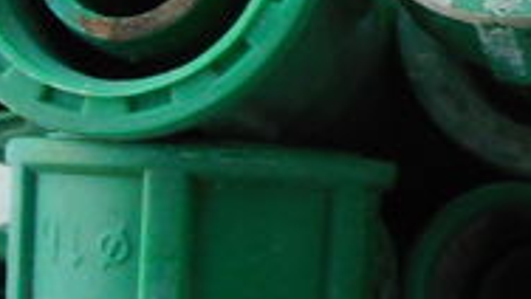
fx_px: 2367
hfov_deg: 11.9
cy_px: 209
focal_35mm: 168
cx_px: 909
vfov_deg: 7.2
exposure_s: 1/30
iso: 220
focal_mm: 5.2
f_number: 4
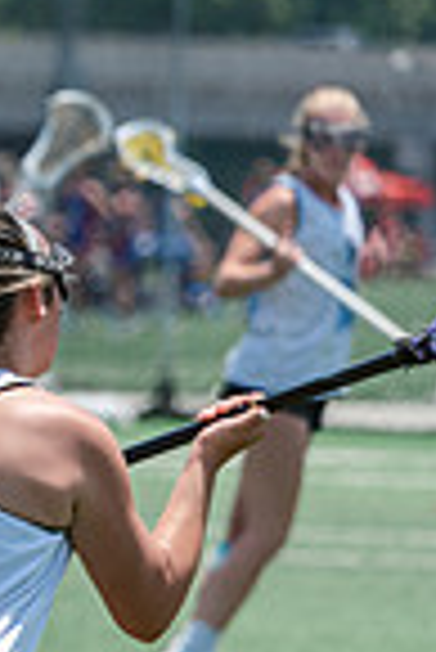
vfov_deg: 2.5
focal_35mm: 811
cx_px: -863
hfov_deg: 1.7
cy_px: 555
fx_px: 14697
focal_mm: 200
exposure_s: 1/1600
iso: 400
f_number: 5
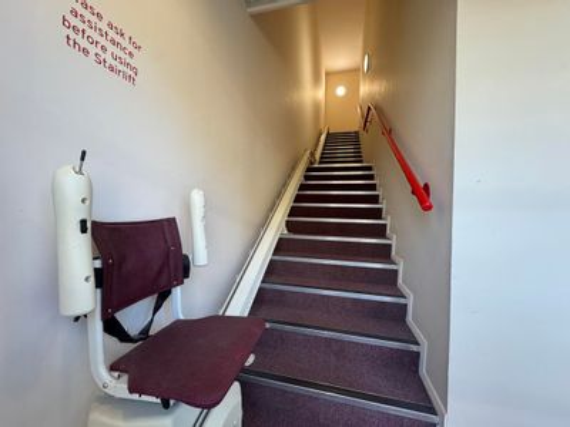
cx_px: 285
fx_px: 231
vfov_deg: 85.7
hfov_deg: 102.1
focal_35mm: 14
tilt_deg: -0.2
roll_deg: -1.0
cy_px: 214
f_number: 2.2
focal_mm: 2.22
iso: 250
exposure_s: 1/100
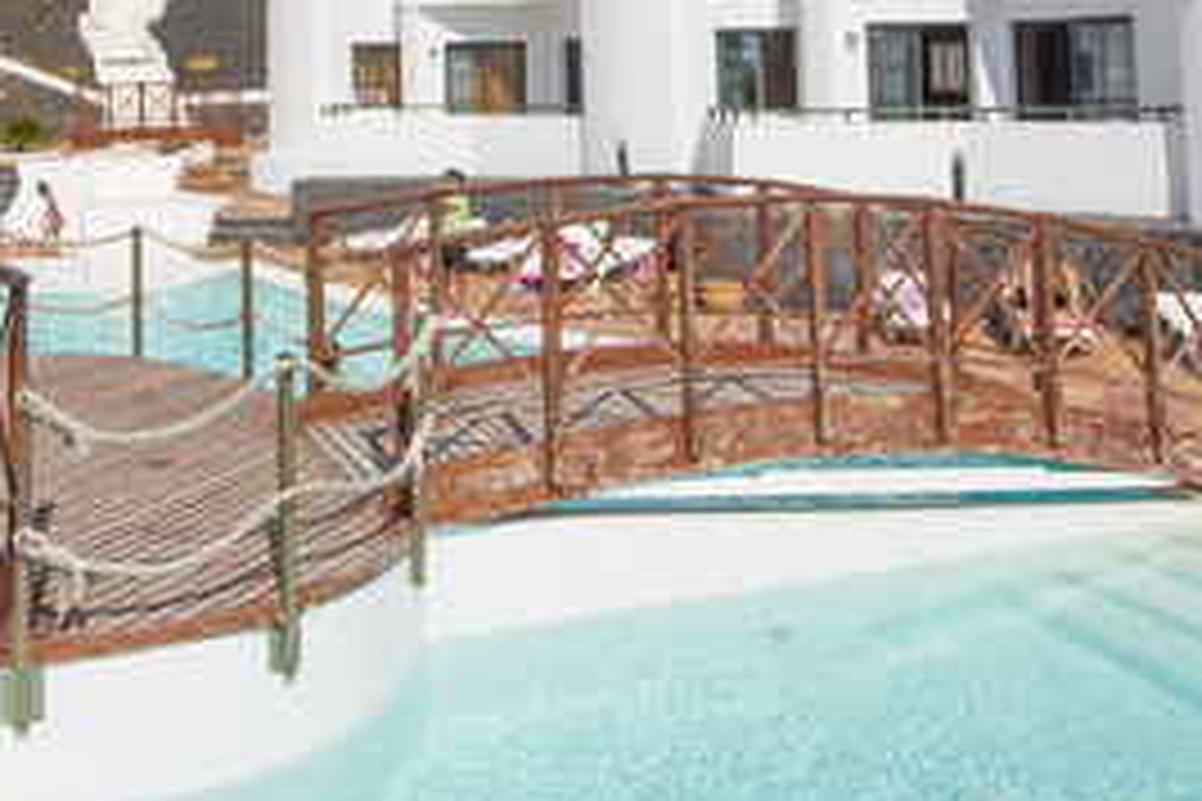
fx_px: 1202
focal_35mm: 36
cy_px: 9
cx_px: 383
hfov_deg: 51.9
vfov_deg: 33.8
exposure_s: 1/640
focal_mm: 12
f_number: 13
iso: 200
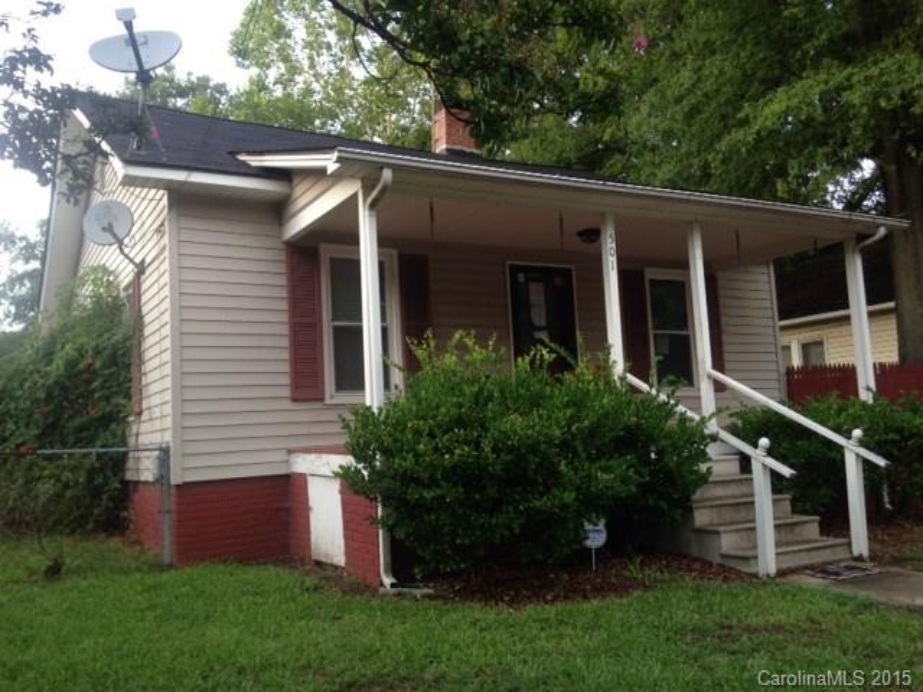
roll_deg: +3.0
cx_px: 462
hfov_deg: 55.4
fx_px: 880
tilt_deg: +4.5
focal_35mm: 33
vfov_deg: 42.9
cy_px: 346
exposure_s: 1/120
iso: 64
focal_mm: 4.12
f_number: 2.4
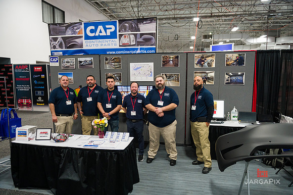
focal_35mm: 24
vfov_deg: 53.1
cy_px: 98
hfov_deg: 73.8
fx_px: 195
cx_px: 146
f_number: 3.2
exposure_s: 1/320
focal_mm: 24
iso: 3200
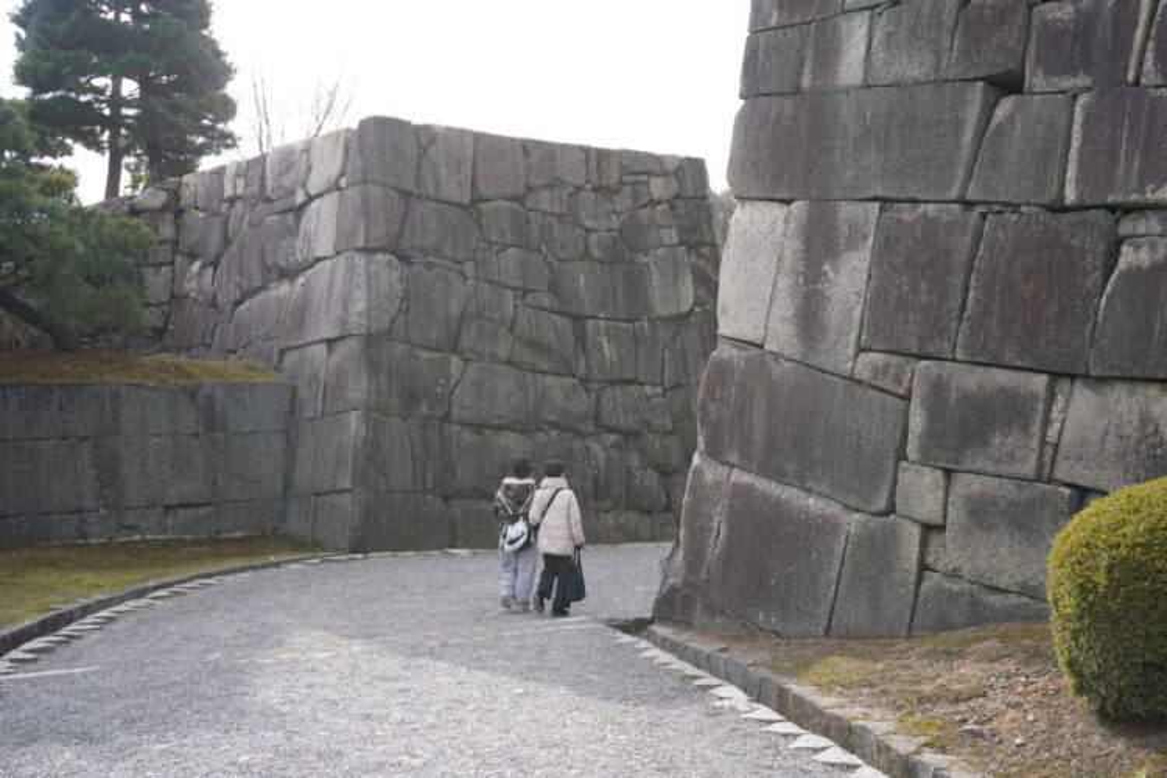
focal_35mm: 38
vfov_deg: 35.5
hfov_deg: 51.3
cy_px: 389
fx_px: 1216
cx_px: 584
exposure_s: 1/200
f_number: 4.5
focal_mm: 25
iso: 100
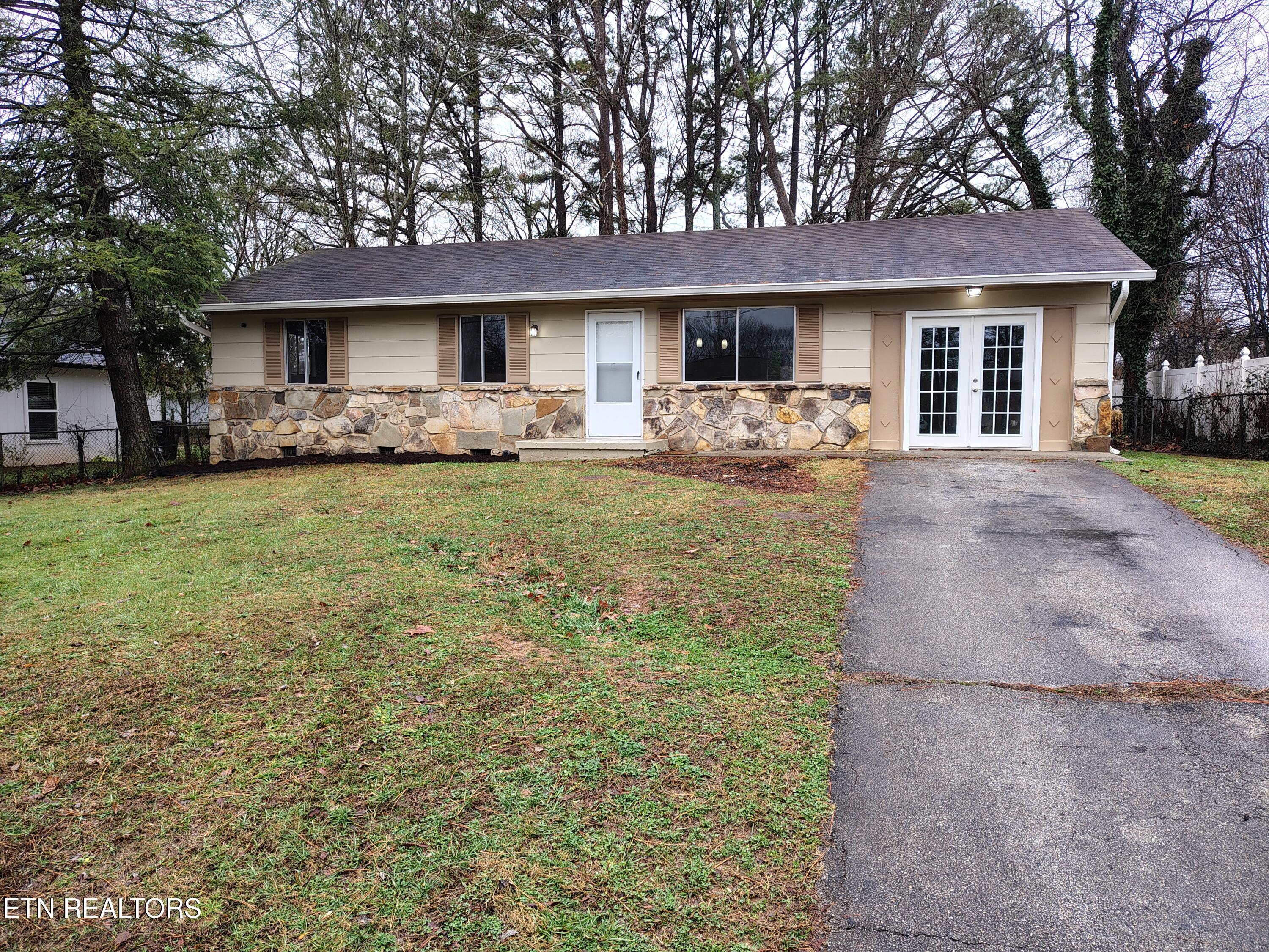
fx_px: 880
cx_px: 634
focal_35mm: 24
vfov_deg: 56.8
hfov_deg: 71.6
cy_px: 476
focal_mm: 5.56
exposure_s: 1/126
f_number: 1.8
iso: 100
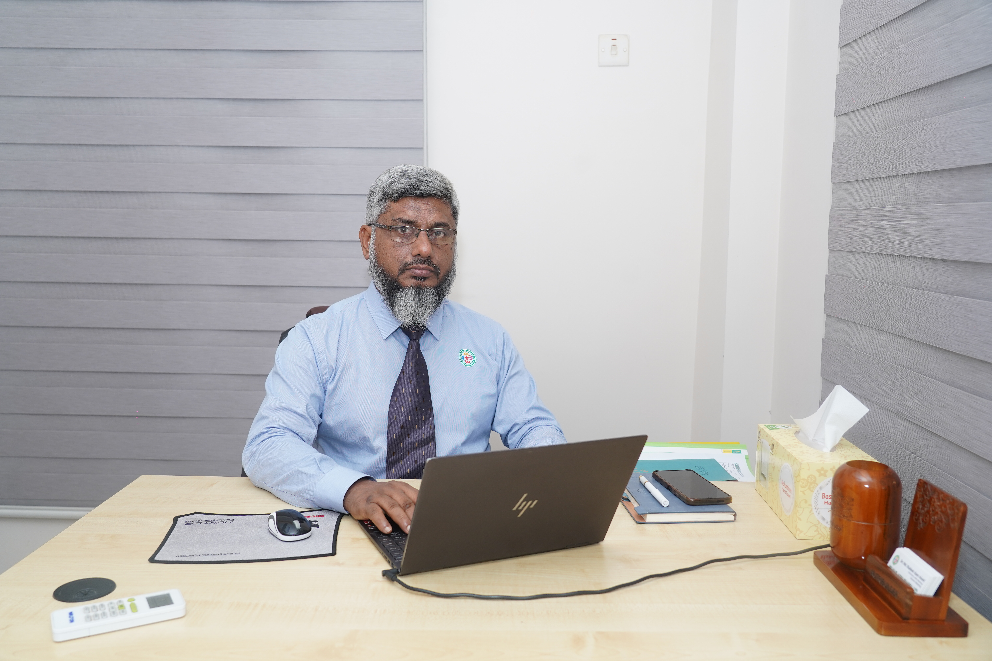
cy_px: 330
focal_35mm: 30
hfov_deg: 61.9
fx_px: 827
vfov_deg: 43.6
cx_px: 496
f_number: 4.5
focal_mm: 30
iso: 500
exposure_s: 1/200
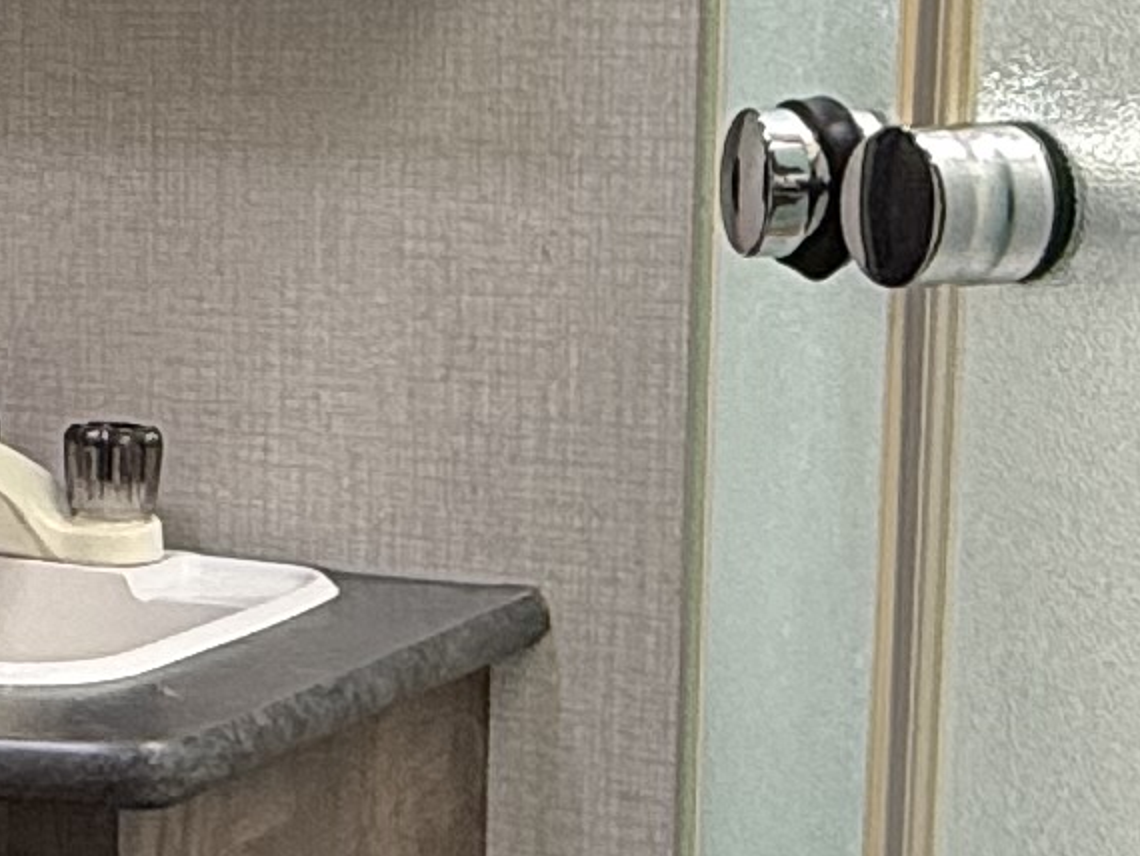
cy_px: 364
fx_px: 3262
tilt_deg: -7.4
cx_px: -184
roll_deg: +0.3
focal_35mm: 99
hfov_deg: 18.9
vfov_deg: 14.9
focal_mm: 2.22
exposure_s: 1/99
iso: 100
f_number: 2.2
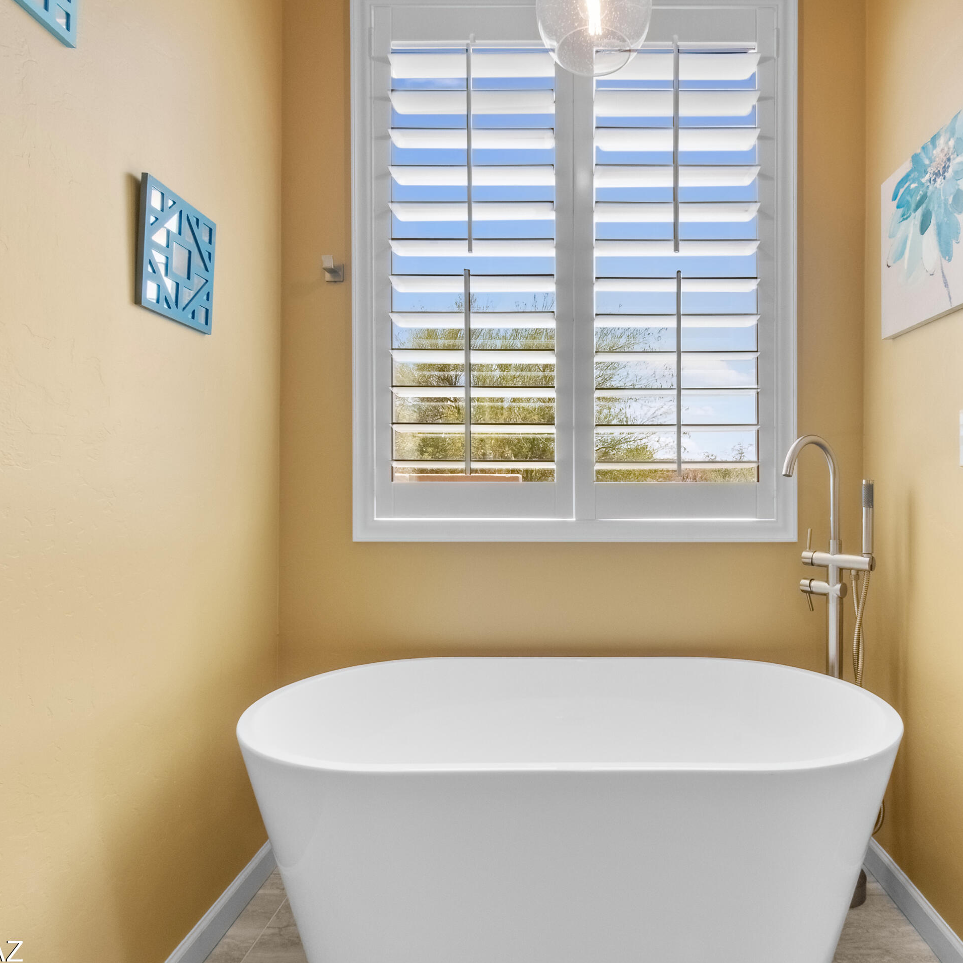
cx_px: 573
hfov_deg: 74.1
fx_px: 629
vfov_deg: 74.8
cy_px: 494
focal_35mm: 20
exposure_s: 1/4
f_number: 22
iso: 1600
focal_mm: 10
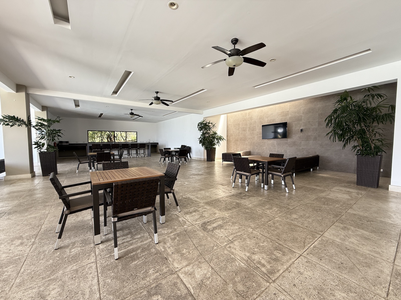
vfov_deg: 85.7
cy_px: 150
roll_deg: +0.4
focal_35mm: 14
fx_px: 162
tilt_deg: -3.1
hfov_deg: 102.1
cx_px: 200
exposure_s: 1/99
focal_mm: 2.22
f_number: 2.2
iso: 125
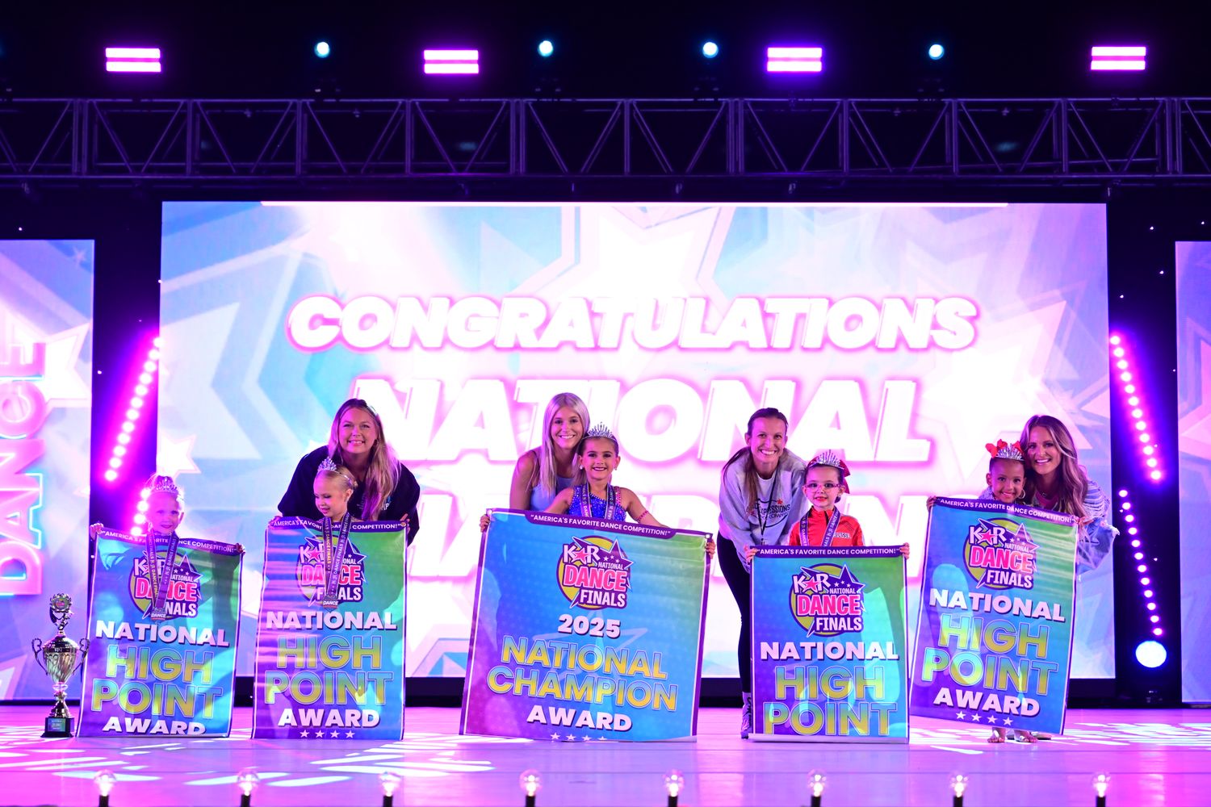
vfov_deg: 19.7
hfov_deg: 29.2
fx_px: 2321
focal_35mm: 69
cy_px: 404
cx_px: 606
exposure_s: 1/250
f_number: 4
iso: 1600
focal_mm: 69
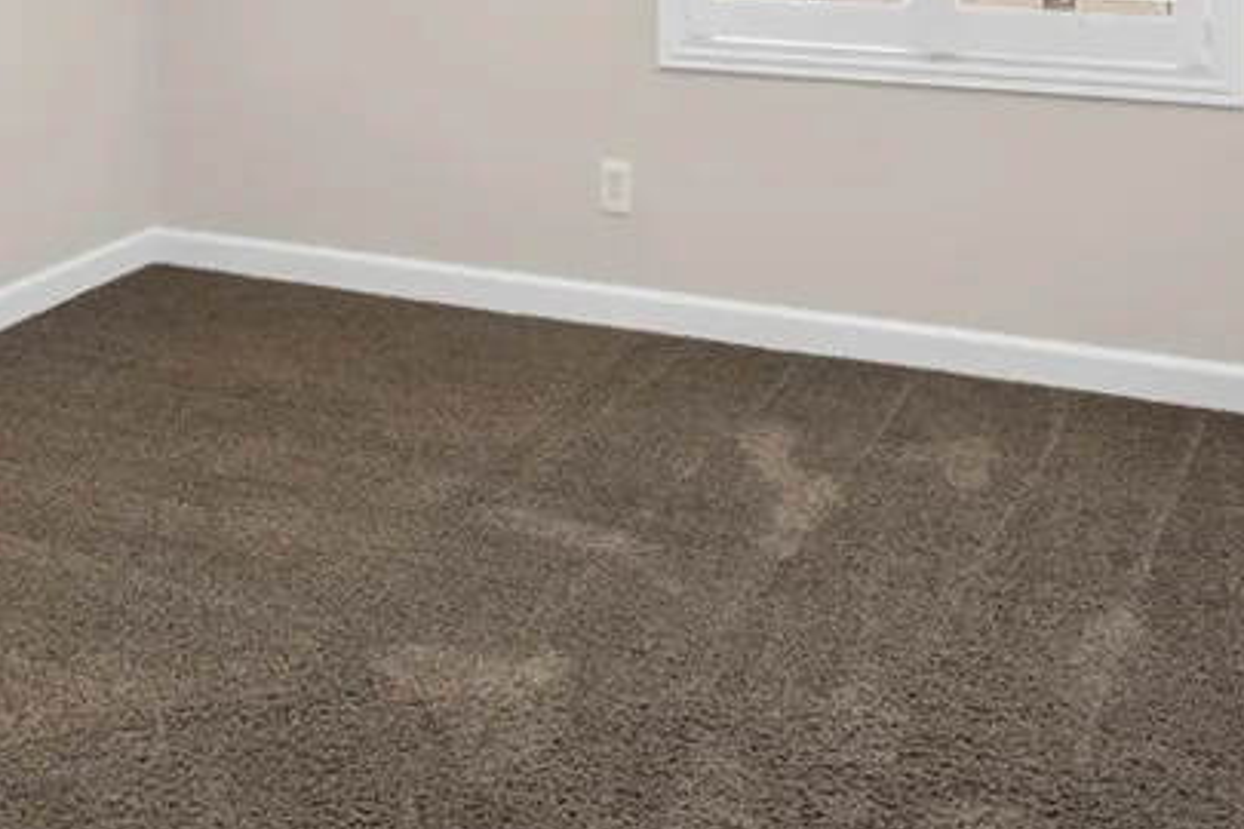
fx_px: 1486
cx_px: 636
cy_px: -189
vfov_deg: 27.2
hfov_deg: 45.4
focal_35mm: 43
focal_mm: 17
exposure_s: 1.3
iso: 400
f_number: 8
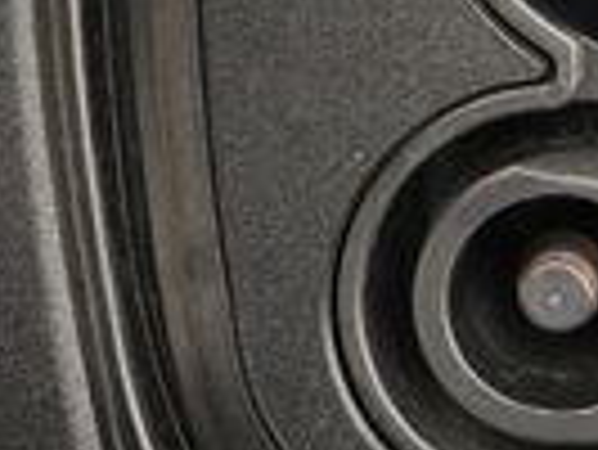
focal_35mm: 120
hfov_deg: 15.8
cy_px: -171
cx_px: 710
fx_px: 2075
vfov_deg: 11.9
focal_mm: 26
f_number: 2.8
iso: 10000
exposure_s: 1/60
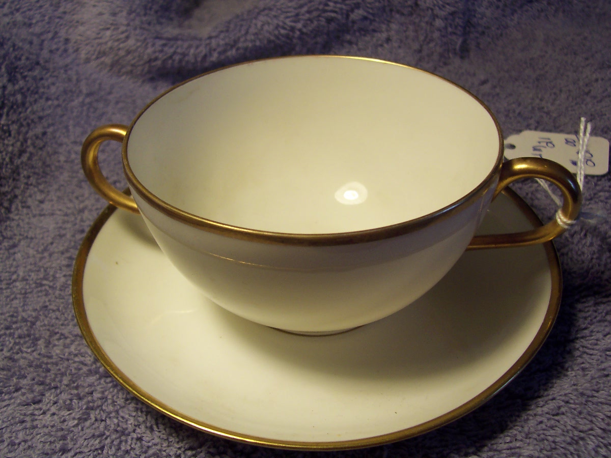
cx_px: 306
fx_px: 653
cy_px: 229
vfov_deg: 38.7
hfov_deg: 50.1
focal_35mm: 37
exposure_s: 1/90
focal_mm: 5.6
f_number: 2.8
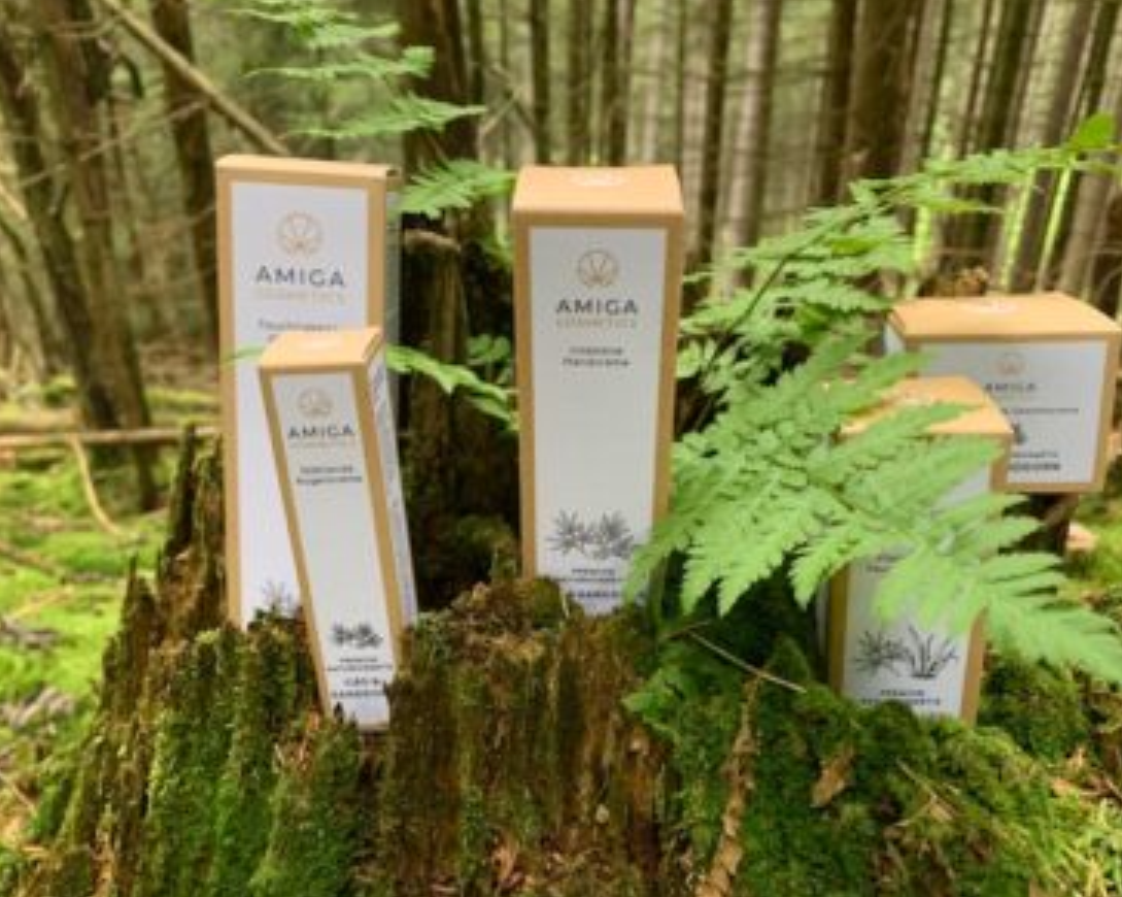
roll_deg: -1.6
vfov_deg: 51.5
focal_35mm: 28
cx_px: 609
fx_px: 929
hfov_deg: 62.1
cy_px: 452
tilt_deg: -24.0
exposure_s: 1/60
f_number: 1.8
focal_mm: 4.25
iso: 250
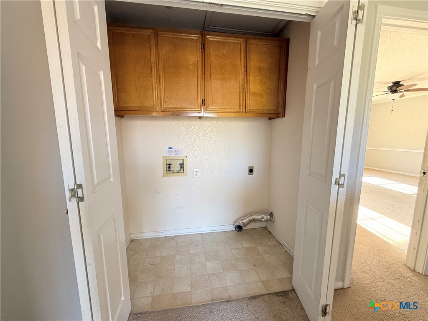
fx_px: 173
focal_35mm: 14
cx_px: 214
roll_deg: -0.1
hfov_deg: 102.1
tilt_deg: -7.3
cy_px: 160
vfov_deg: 85.7
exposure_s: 1/99
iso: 250
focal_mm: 2.22
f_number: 2.2
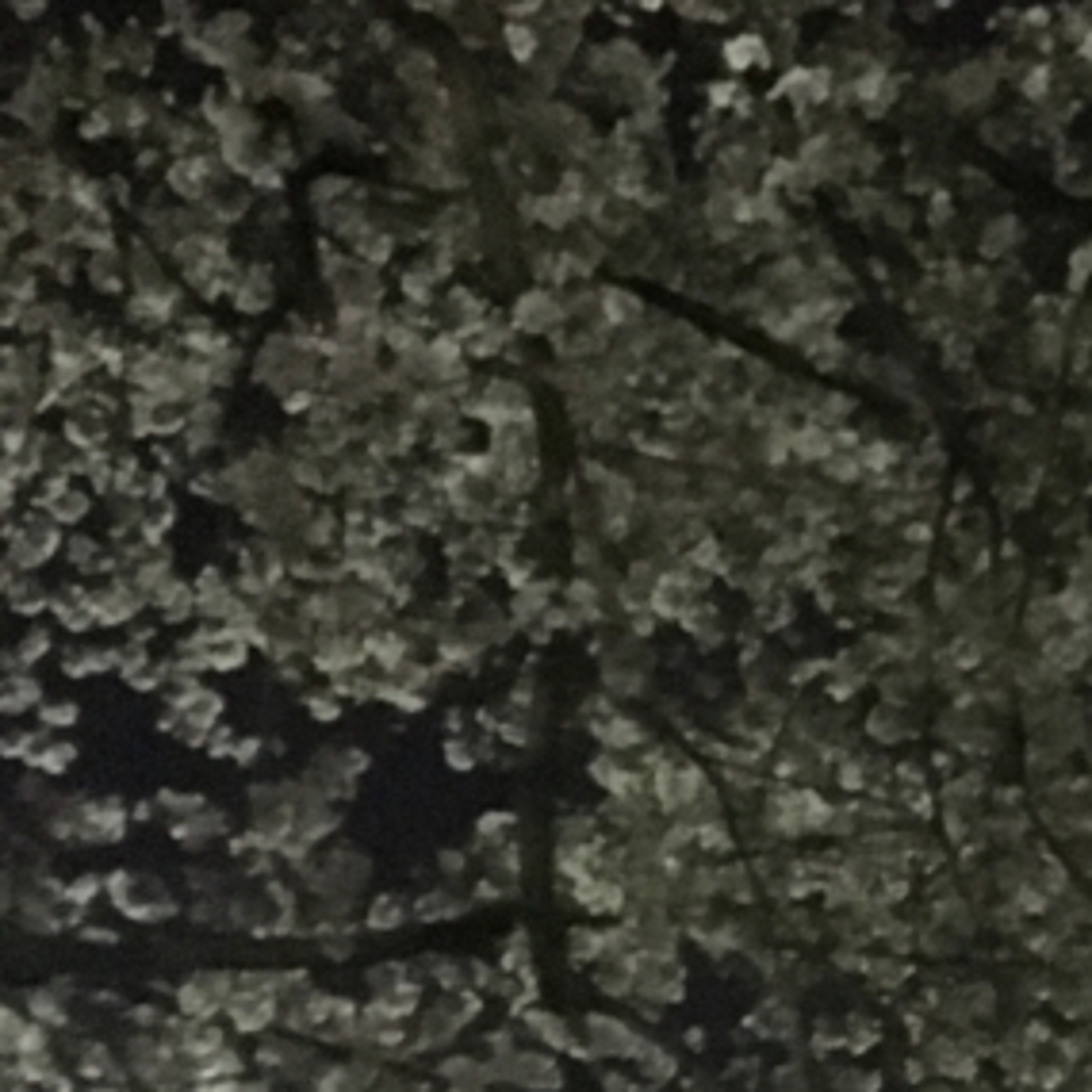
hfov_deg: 18.0
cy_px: 467
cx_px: 1303
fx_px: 3284
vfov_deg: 18.9
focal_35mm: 92
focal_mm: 4.15
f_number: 2.2
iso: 2000
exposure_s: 1/17
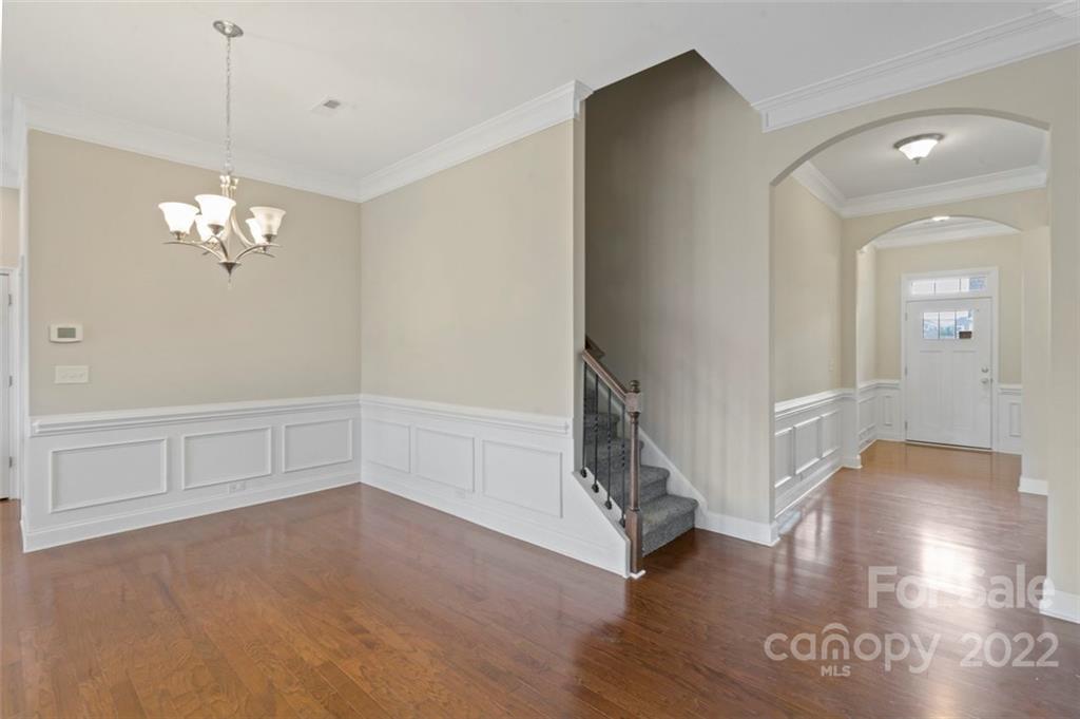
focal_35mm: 16
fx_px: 480
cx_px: 540
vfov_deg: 73.7
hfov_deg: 96.8
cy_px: 360
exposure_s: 1
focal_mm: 16
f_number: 11
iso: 100
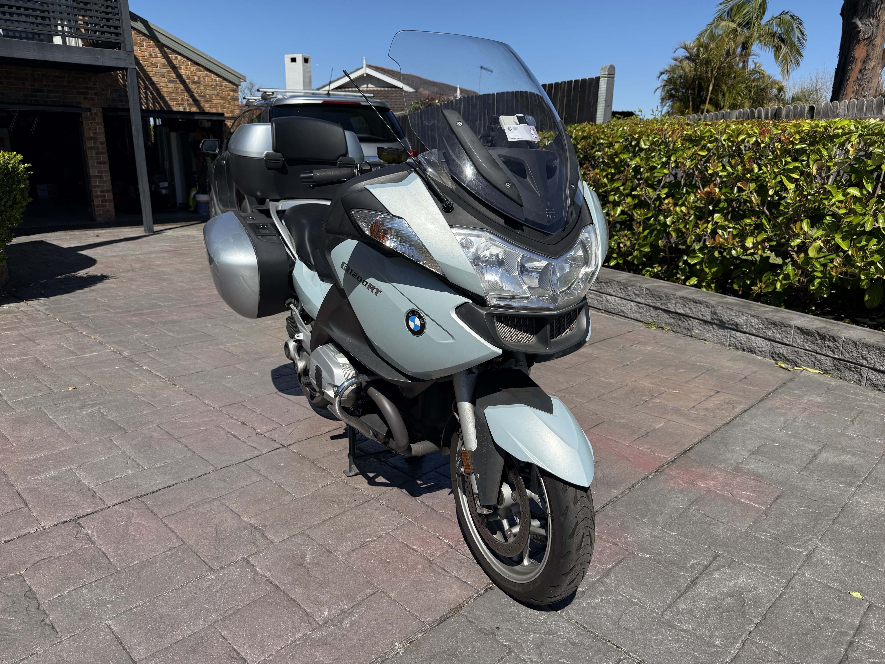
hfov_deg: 71.6
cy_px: 332
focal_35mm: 24
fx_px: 614
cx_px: 442
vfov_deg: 56.8
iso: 125
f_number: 1.78
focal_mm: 6.76
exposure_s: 1/7353
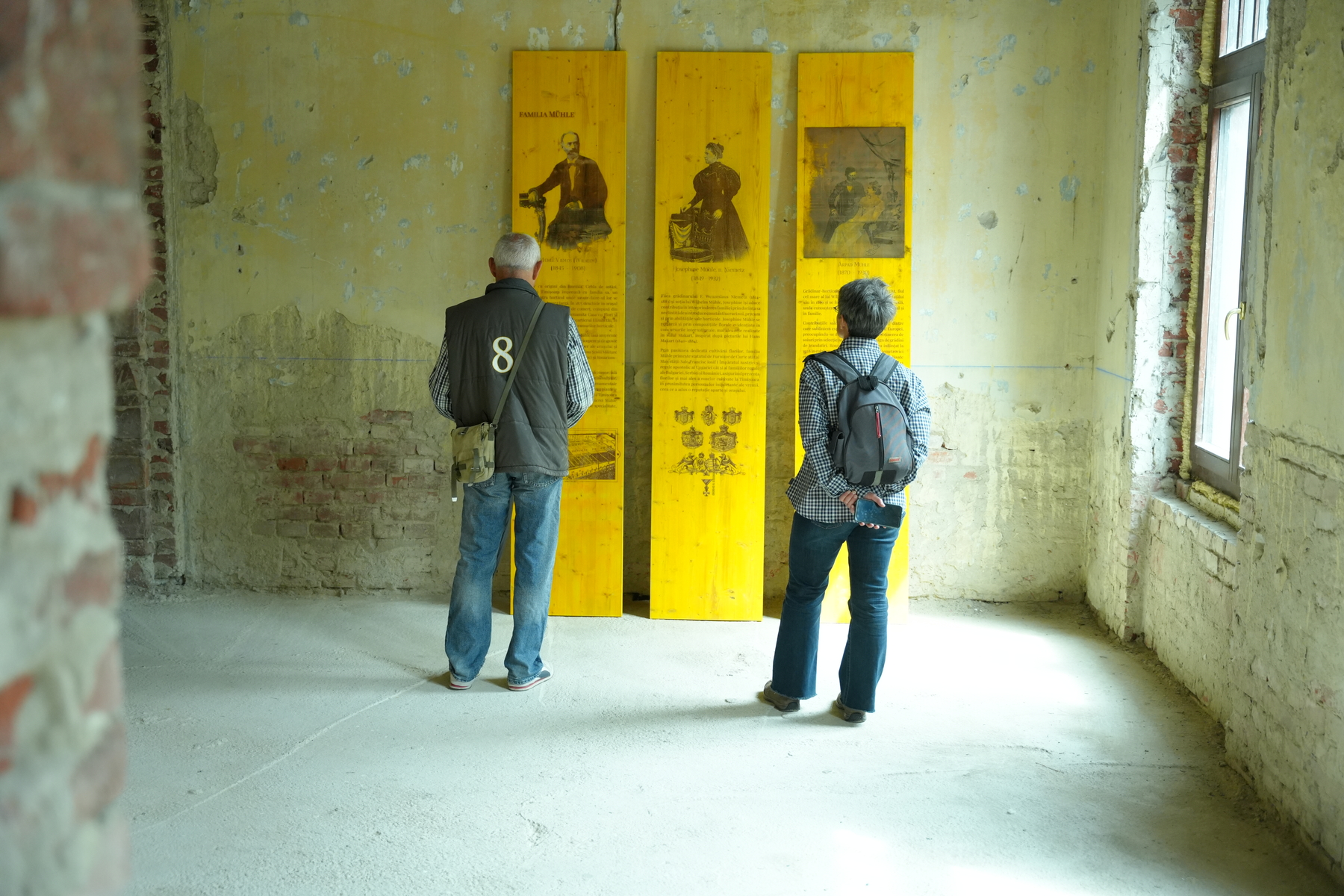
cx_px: 672
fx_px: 1445
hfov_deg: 49.9
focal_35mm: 39
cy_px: 448
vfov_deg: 34.5
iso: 2500
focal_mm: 38.7
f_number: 2.8
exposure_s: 1/320
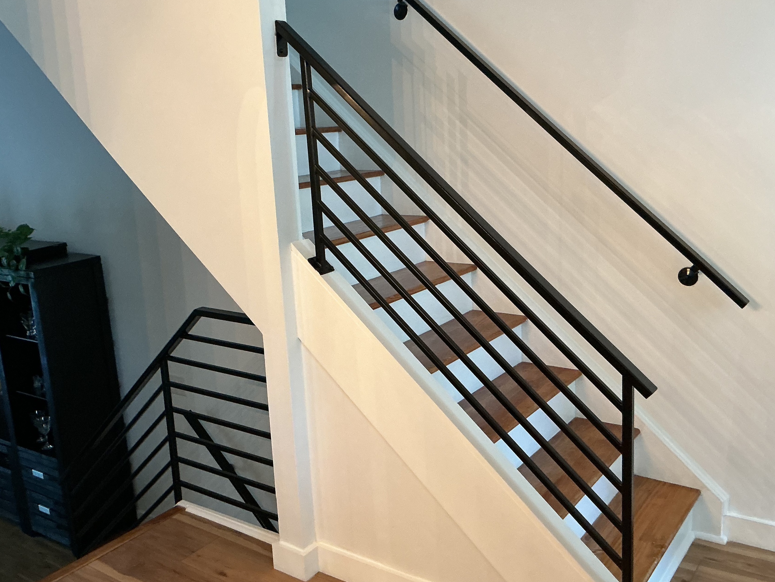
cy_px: 285
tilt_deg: -11.8
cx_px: 368
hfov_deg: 52.6
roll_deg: +2.9
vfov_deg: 40.7
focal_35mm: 35
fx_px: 784
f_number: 1.8
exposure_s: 1/60
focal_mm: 3
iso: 200
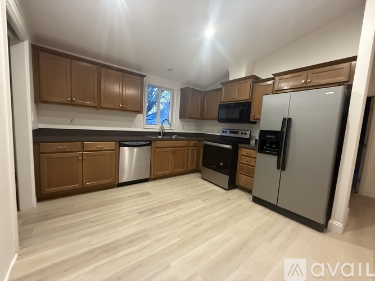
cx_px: 188
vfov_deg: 85.7
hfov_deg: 102.1
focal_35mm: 14
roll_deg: -3.6
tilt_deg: -5.5
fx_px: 152
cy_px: 140
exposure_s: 1/60
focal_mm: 2.22
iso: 800
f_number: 2.2
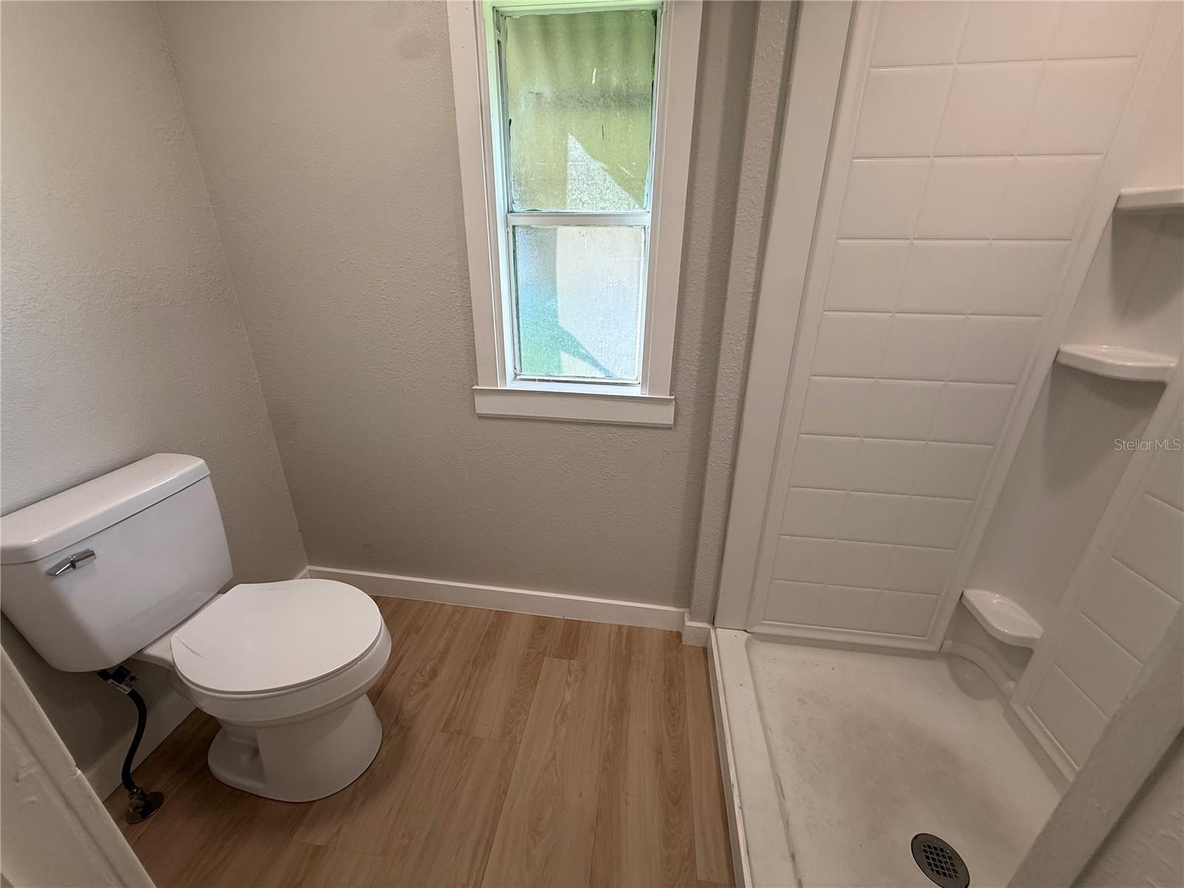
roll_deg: +0.9
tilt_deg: -22.4
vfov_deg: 85.7
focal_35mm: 14
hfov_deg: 102.1
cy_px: 444
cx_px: 592
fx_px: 479
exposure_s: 1/120
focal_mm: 2.22
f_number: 2.2
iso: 80
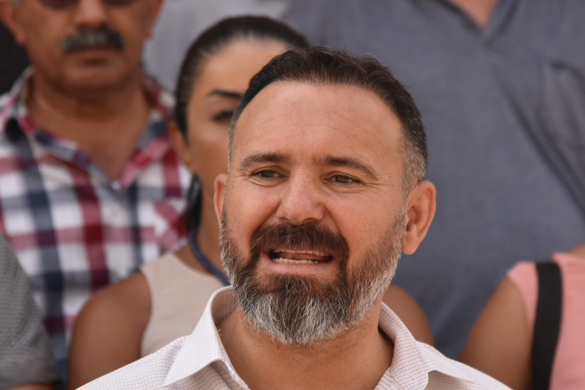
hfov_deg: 8.8
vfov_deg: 5.9
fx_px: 3803
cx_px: 294
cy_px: 245
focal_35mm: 234
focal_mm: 120
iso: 800
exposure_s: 1/2000
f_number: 4
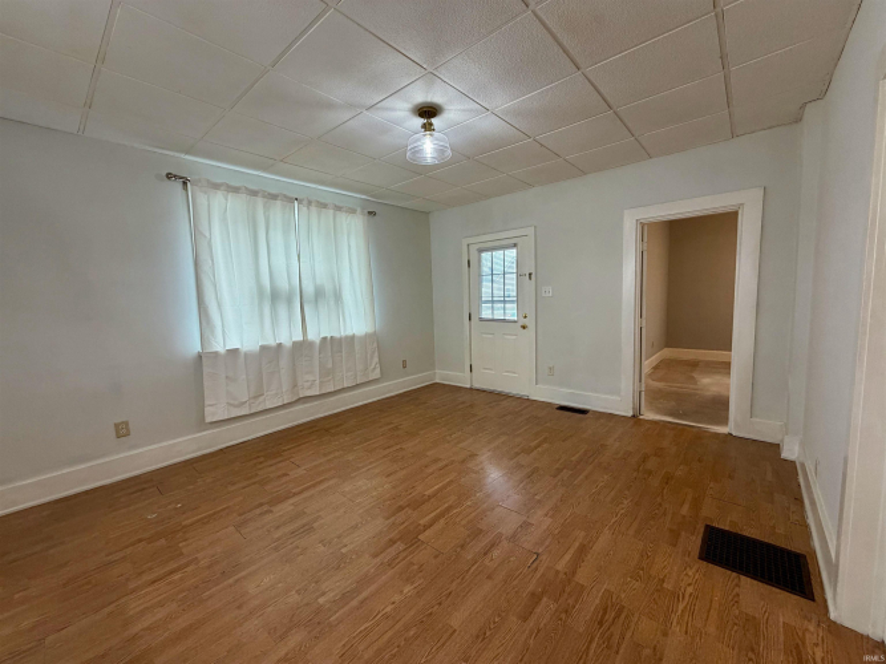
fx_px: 358
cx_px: 443
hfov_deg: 102.1
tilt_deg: -7.0
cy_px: 332
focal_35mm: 14
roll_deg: +2.2
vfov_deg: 85.7
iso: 250
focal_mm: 2.22
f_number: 2.2
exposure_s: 1/120
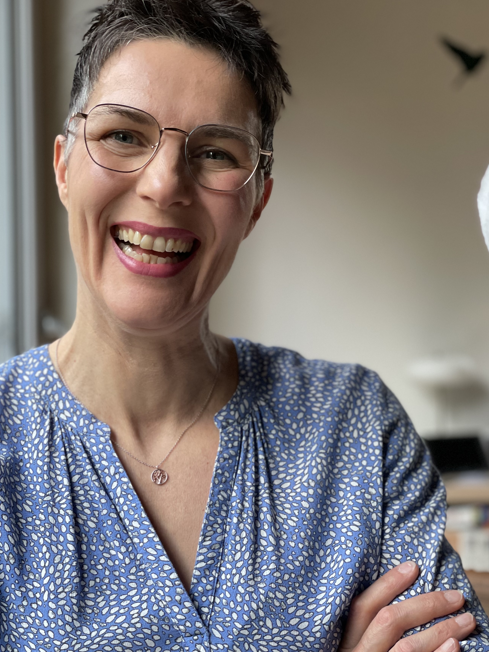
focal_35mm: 61
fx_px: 1149
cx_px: 223
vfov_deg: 31.7
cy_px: 315
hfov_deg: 24.0
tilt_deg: +3.7
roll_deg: +1.4
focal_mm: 6
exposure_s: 1/122
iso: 200
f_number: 2
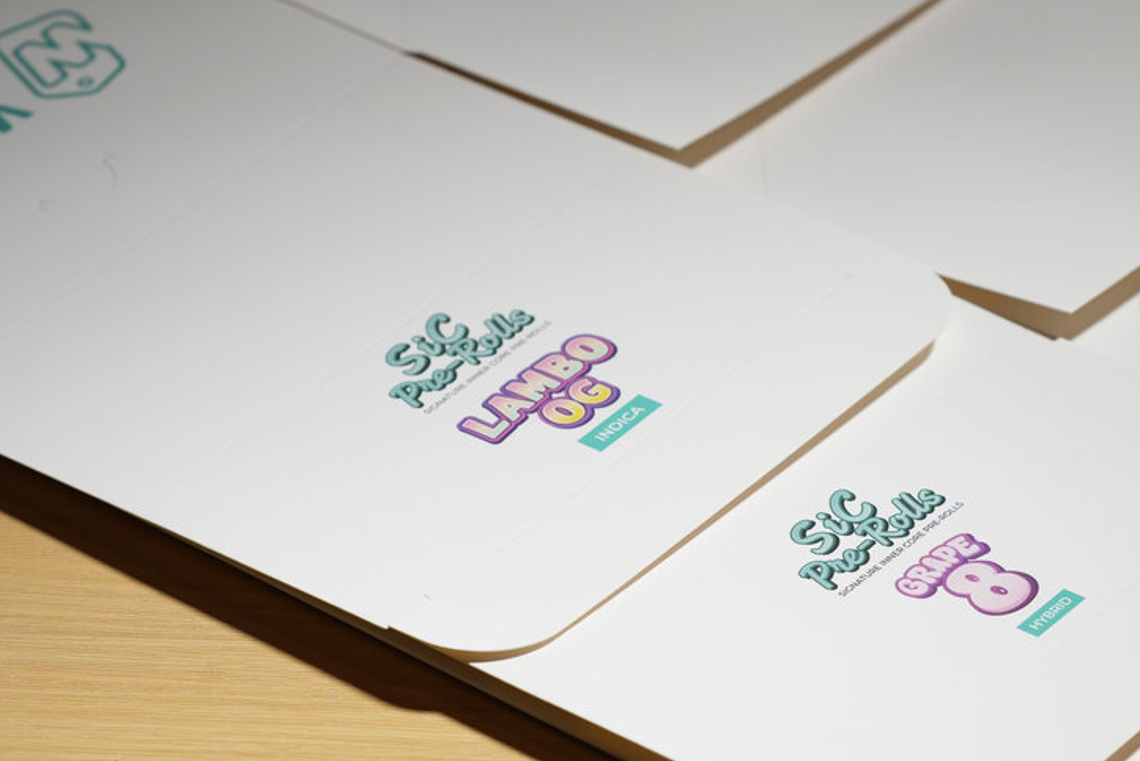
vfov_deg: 11.8
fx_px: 3674
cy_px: 367
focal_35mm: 116
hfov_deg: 17.5
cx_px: 861
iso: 400
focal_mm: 70
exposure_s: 1/800
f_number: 6.3
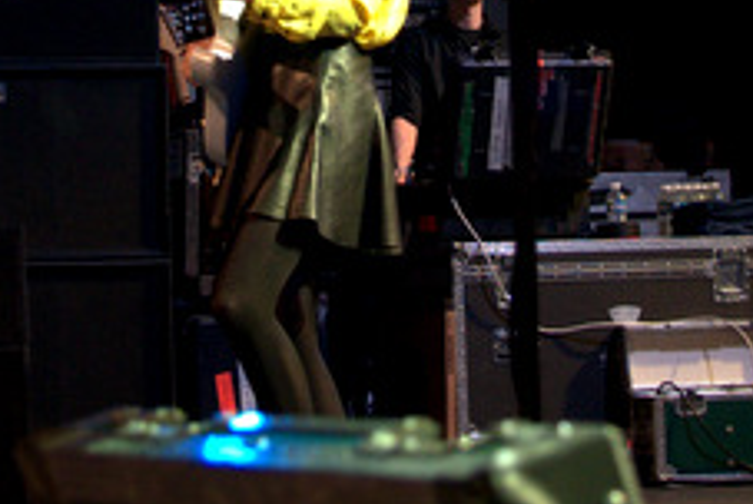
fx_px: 1990
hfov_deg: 21.4
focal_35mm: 95
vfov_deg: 13.6
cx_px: 315
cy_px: -235
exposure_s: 1/80
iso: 1100
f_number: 2.8
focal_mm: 20
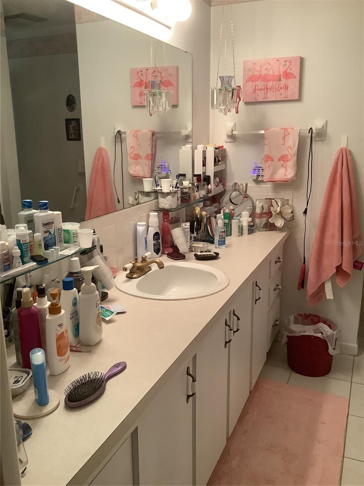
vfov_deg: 58.4
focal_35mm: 31
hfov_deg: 45.4
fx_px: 435
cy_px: 243
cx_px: 182
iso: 250
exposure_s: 1/60
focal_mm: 3.3
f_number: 2.4
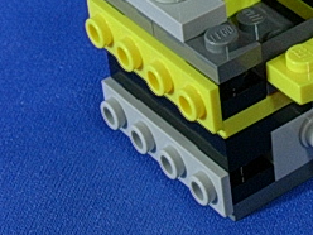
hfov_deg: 10.6
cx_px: 399
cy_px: -54
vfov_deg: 8.0
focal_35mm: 183
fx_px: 1655
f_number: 3.7
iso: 70
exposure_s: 1/6.5
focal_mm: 10.8
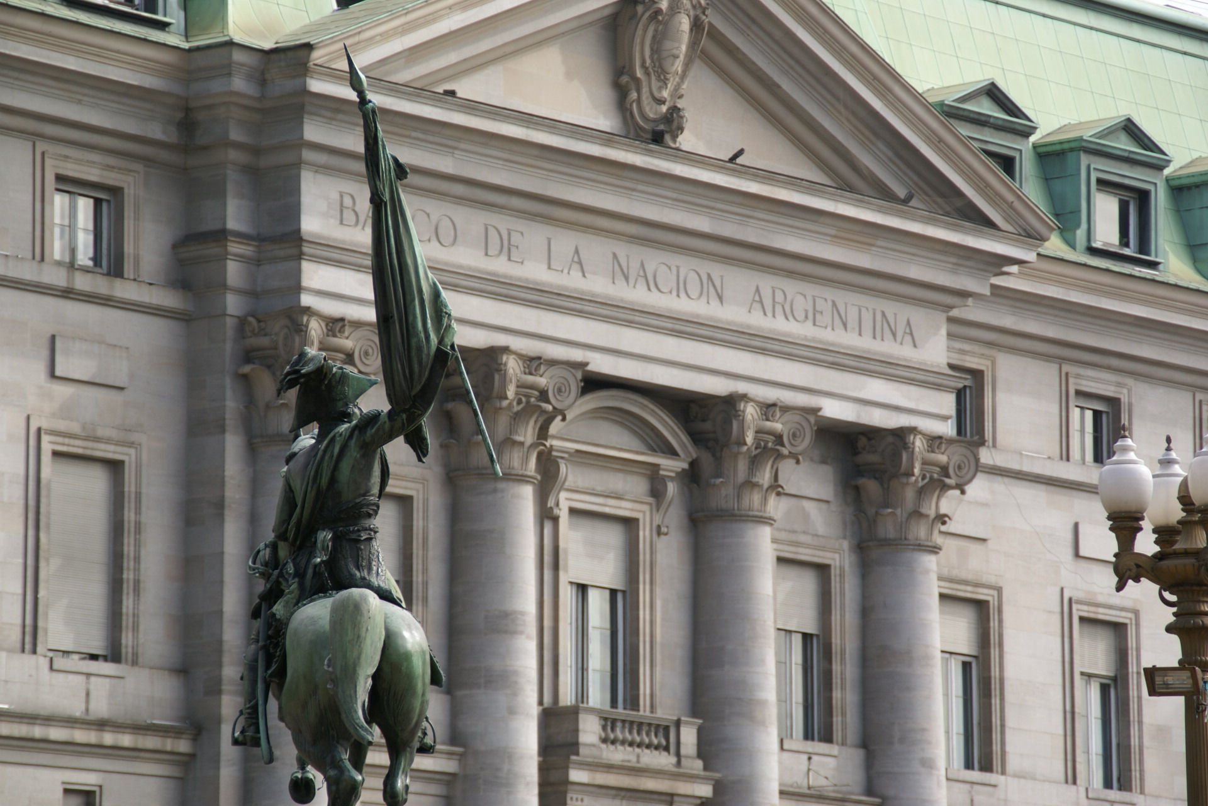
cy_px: 403
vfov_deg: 7.6
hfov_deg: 11.4
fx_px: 6040
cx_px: 604
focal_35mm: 180
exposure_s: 1/200
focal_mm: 120
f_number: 6.3
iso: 100
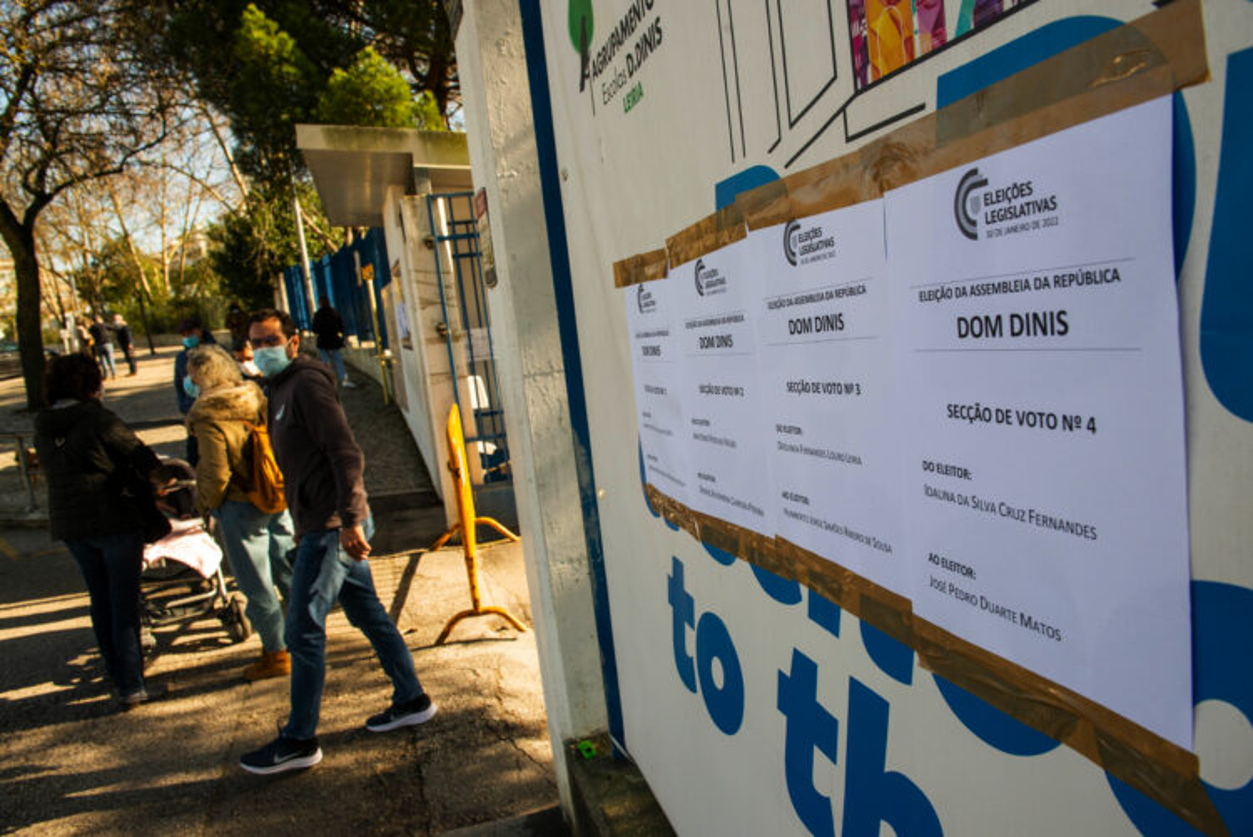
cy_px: 418
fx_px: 836
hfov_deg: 73.7
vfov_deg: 53.2
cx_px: 626
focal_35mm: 24
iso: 400
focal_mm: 24
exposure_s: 1/500
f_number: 8
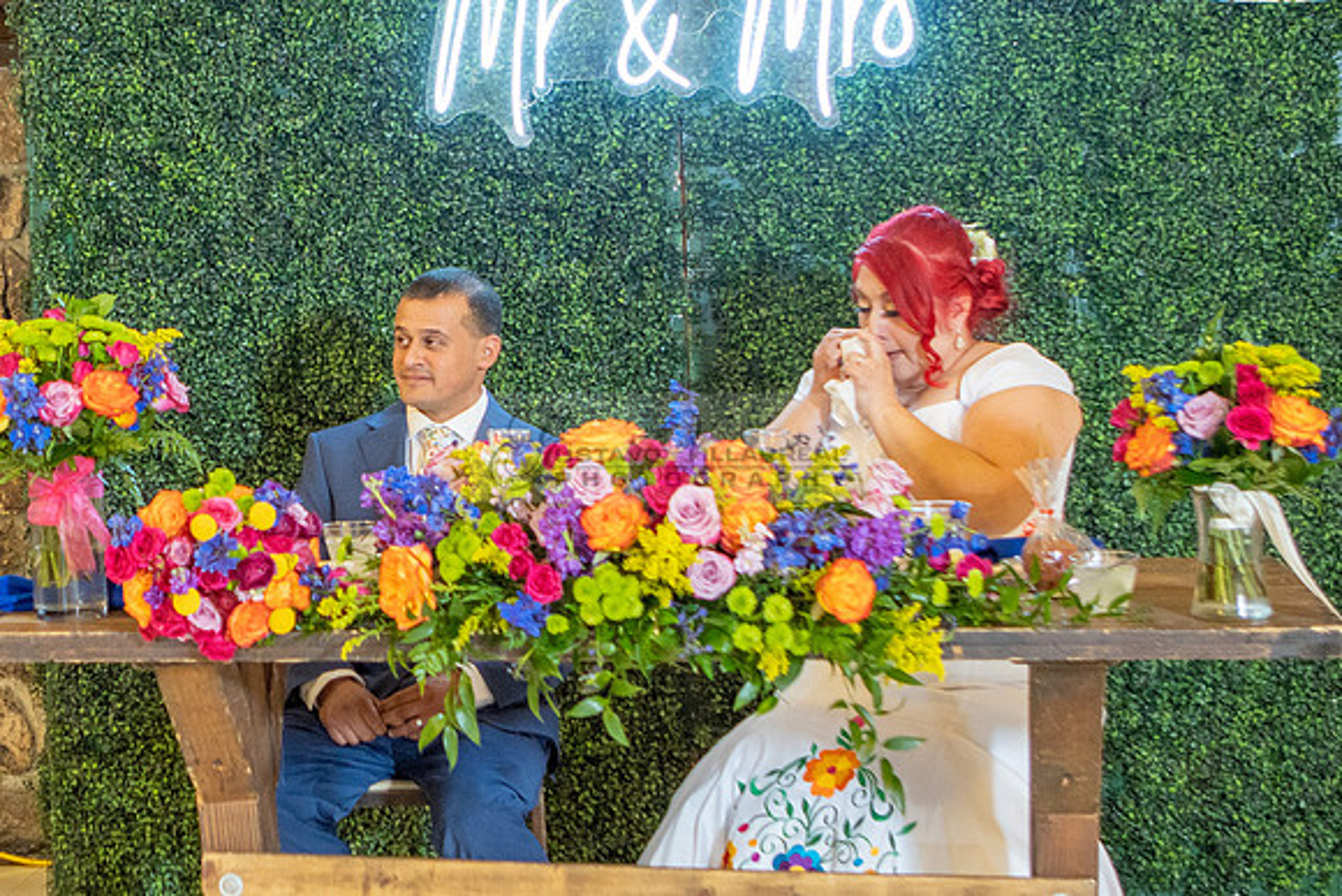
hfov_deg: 23.2
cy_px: 305
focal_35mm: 86
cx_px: 212
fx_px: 3209
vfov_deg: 15.9
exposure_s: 1/100
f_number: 2.8
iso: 800
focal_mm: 32
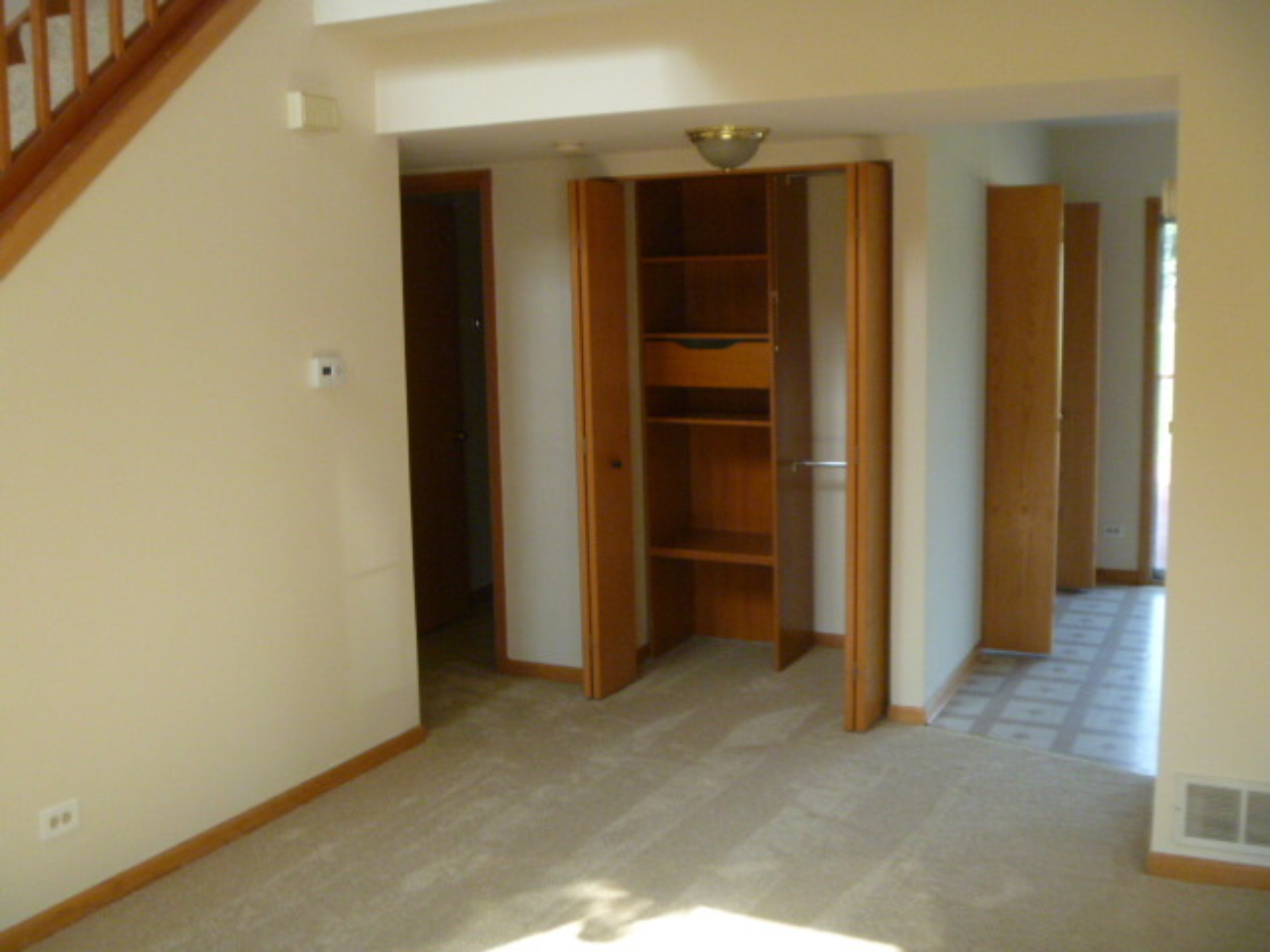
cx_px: 635
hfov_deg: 52.6
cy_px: 476
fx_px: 1284
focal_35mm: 35
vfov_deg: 40.7
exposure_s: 1/125
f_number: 3.5
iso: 400
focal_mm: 6.3
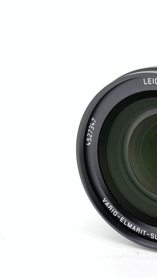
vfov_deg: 29.7
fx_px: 525
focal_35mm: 71
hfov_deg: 16.4
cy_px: 135
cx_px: 184
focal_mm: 43
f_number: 9
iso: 800
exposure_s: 1/60
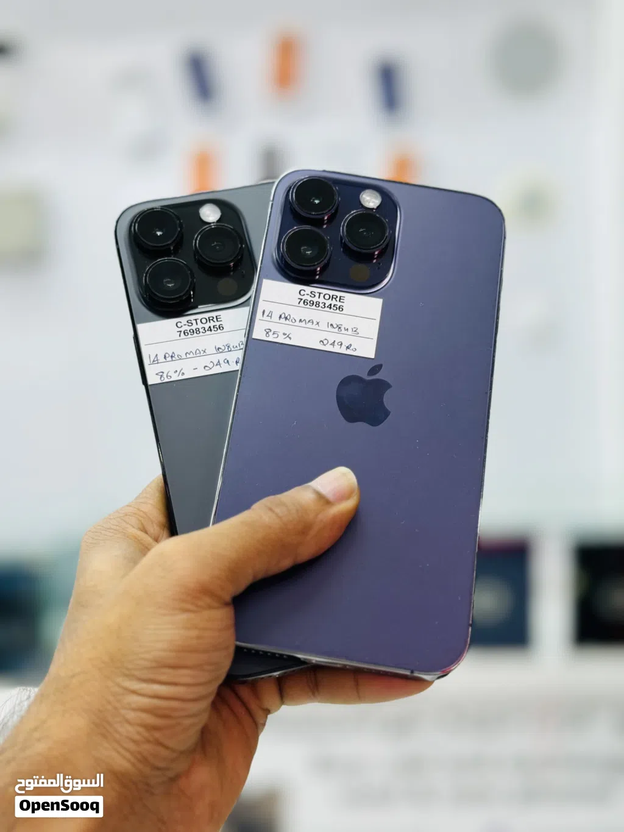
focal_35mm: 48
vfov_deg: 39.7
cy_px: 416
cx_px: 312
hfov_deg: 30.3
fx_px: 1154
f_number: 1.78
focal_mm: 6.76
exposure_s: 1/126
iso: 50
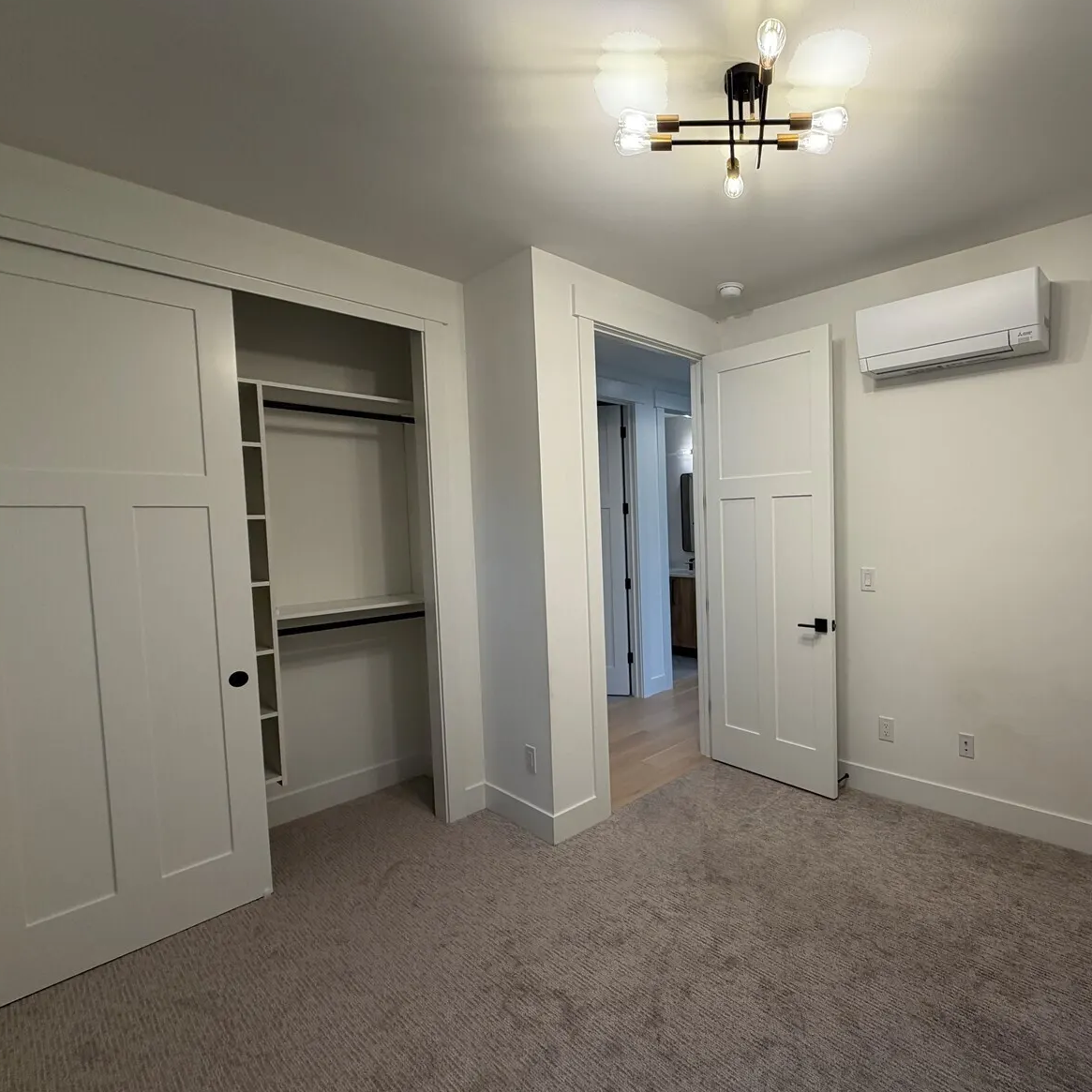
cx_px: 725
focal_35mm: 17
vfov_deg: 84.0
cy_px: 548
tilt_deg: -3.1
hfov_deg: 81.3
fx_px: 607
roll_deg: +1.4
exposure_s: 1/120
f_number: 2.2
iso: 100
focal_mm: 2.22
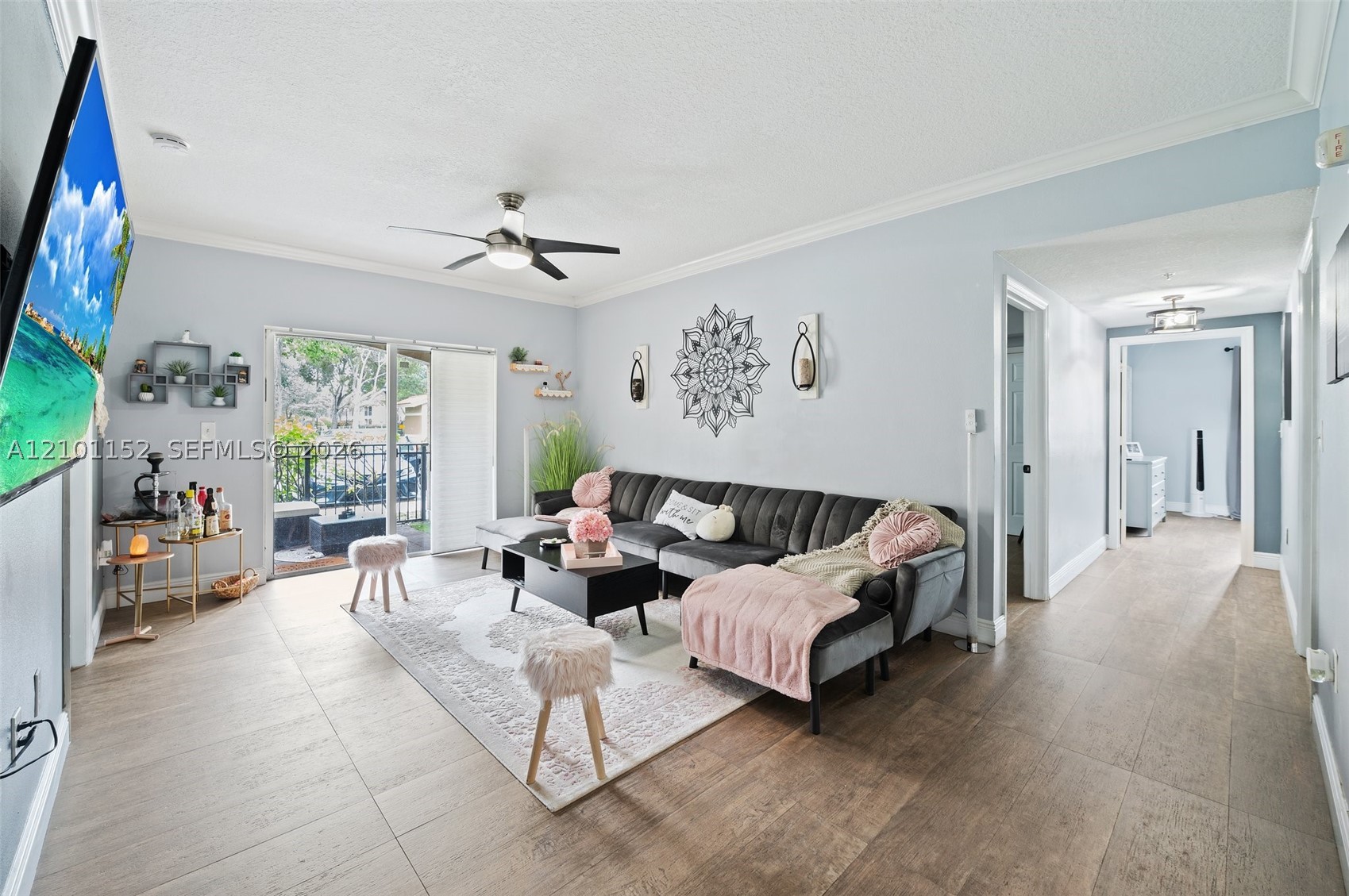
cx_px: 674
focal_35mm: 14
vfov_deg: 81.1
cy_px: 448
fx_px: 524
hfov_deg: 104.3
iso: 200
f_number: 8
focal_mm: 14
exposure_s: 1.3
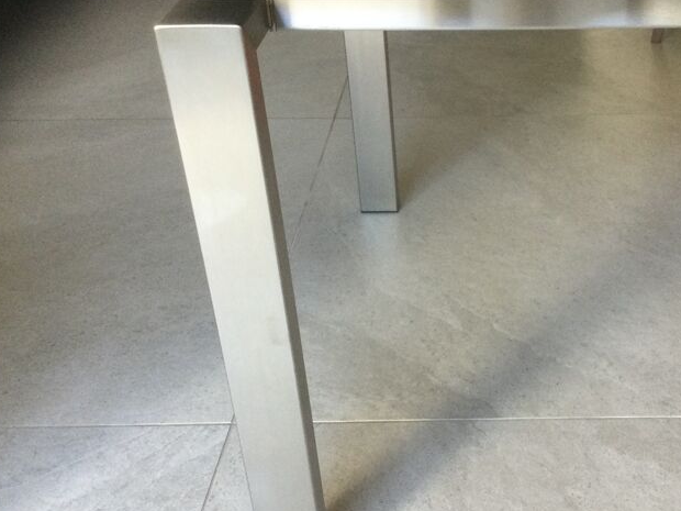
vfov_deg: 29.1
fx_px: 984
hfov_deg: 37.4
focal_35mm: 50
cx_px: 499
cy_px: 286
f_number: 2.4
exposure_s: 1/33
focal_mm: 3.3
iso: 80
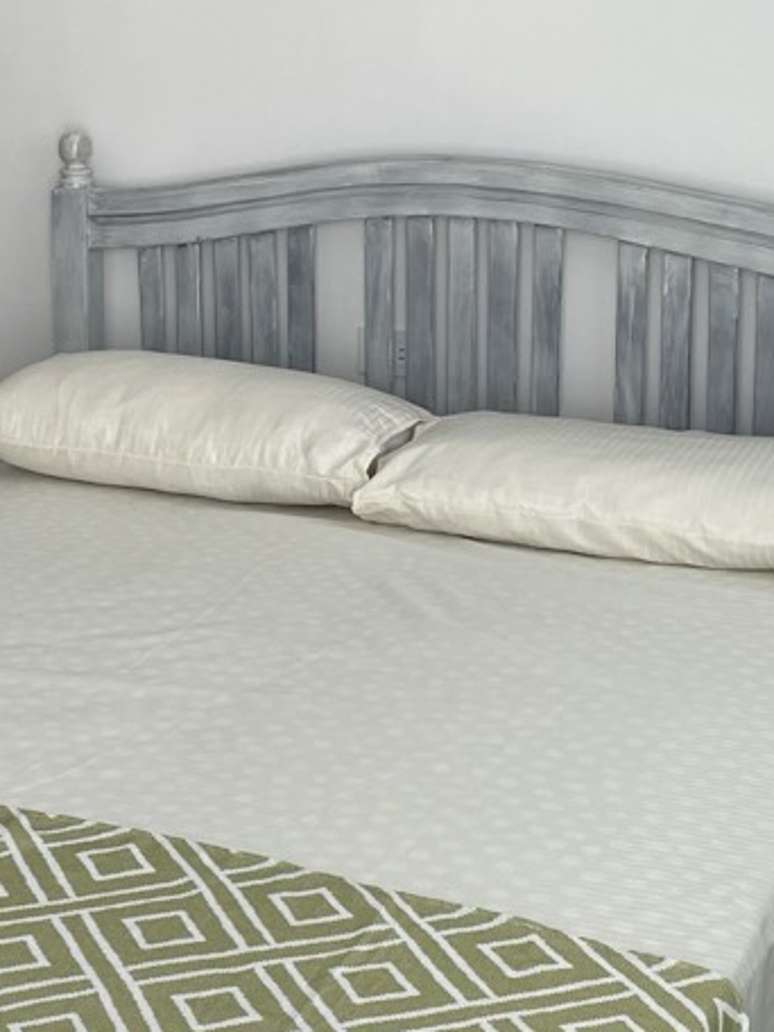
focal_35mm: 73
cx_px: 61
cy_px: 376
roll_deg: +1.7
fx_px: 2176
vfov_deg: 26.6
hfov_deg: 19.7
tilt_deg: -11.9
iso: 64
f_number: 1.6
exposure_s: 1/121
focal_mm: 4.2
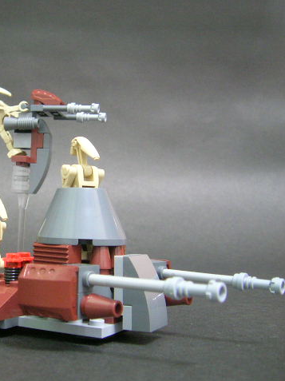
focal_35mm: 47
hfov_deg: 30.0
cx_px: 49
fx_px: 517
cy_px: 191
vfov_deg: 40.5
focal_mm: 5.4
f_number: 2.8
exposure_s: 1/3.9
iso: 199
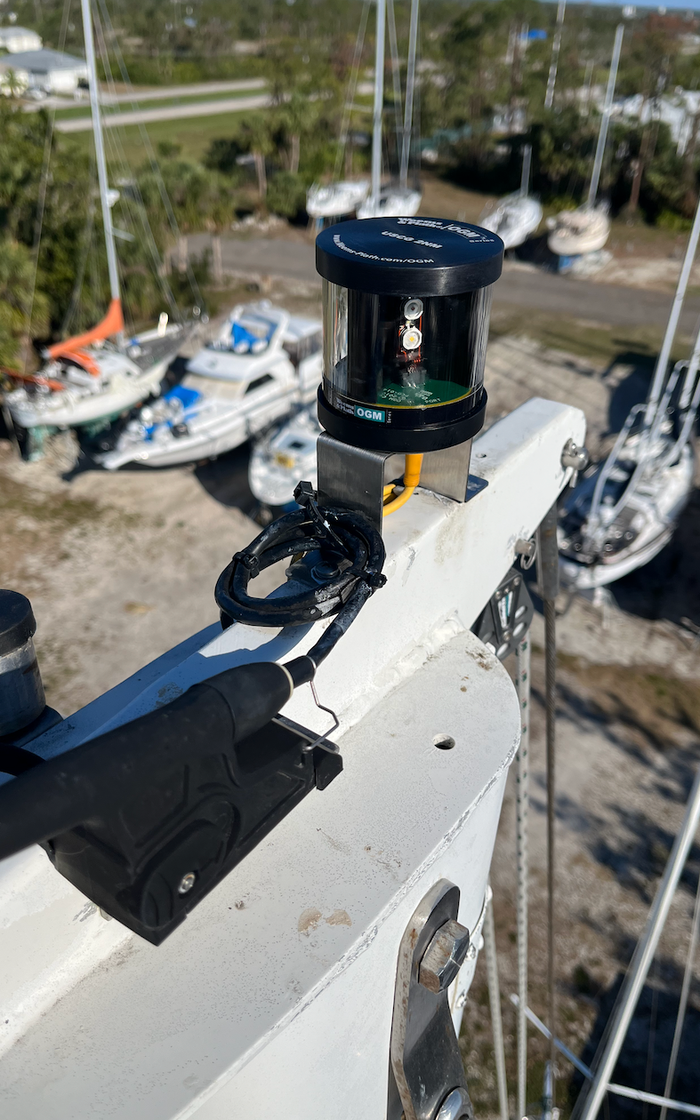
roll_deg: -1.1
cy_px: 564
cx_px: 350
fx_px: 855
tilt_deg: -31.8
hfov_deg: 44.5
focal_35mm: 28
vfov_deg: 66.5
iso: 50
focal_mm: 5.1
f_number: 1.6
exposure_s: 1/8403
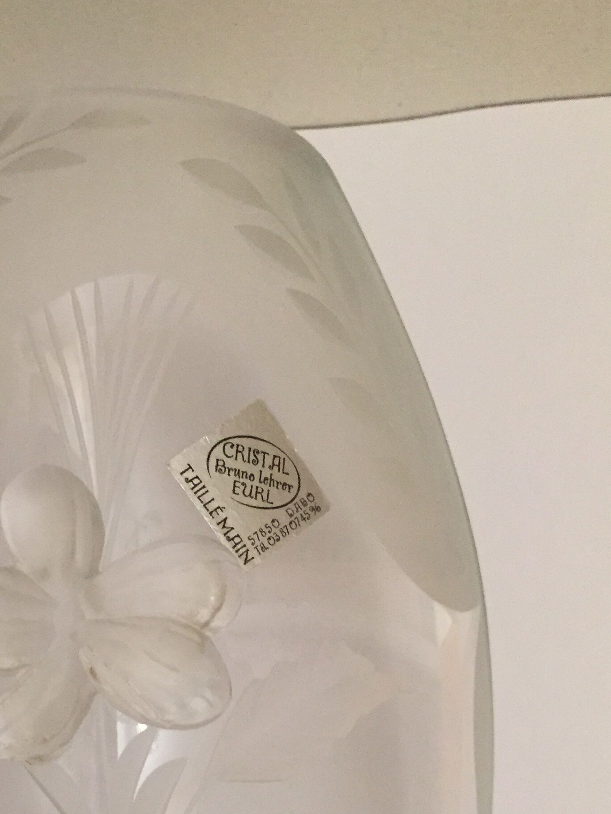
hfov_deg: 27.4
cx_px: 111
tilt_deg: -77.2
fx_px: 1224
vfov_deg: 35.1
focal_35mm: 52
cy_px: 700
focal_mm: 4.15
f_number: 2.2
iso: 250
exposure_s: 1/20
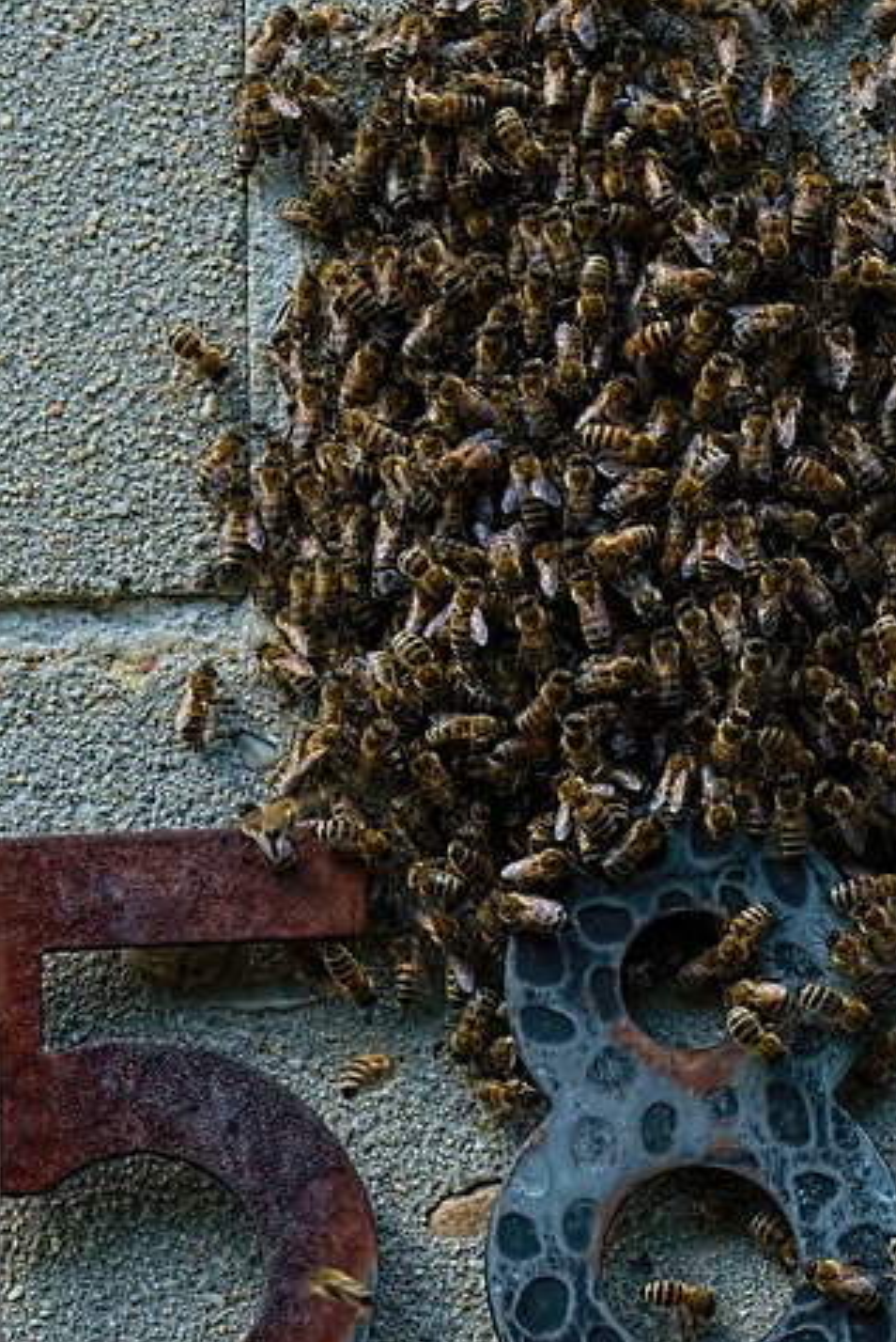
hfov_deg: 1.3
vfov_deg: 1.9
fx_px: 39438
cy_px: 1032
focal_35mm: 1058
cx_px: 1121
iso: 400
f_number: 8
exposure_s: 1/320
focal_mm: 280
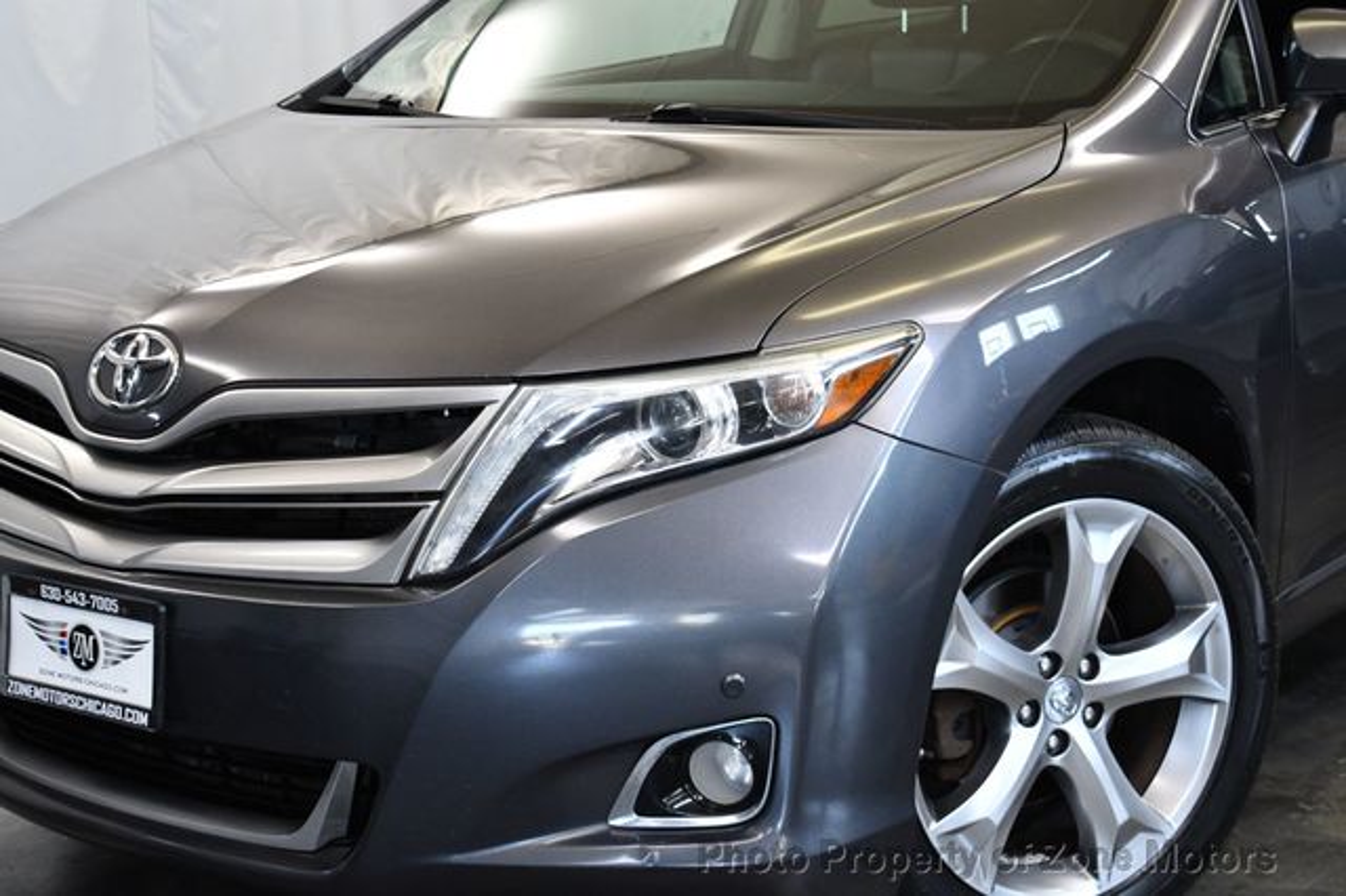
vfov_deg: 21.5
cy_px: 448
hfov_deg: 31.9
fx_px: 2354
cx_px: 673
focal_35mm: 63
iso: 1400
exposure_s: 1/125
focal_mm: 42
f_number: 5
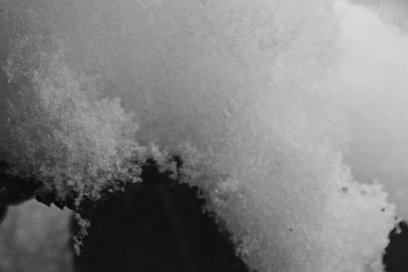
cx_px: -320
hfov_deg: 1.3
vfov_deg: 0.9
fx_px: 18015
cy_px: -209
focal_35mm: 1590
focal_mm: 300
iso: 500
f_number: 5.6
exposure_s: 1/500
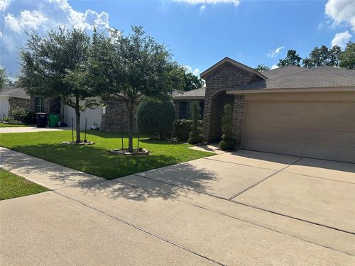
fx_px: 246
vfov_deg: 56.8
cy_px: 133
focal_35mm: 24
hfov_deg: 71.6
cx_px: 178
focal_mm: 6.86
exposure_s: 1/6623
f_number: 1.78
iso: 80
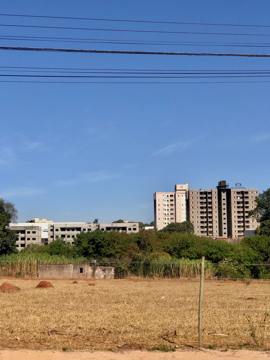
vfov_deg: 33.8
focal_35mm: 57
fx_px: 593
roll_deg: +0.5
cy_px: 180
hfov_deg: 25.7
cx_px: 135
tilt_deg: +5.5
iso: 20
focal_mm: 6.6
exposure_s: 1/1244
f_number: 2.8
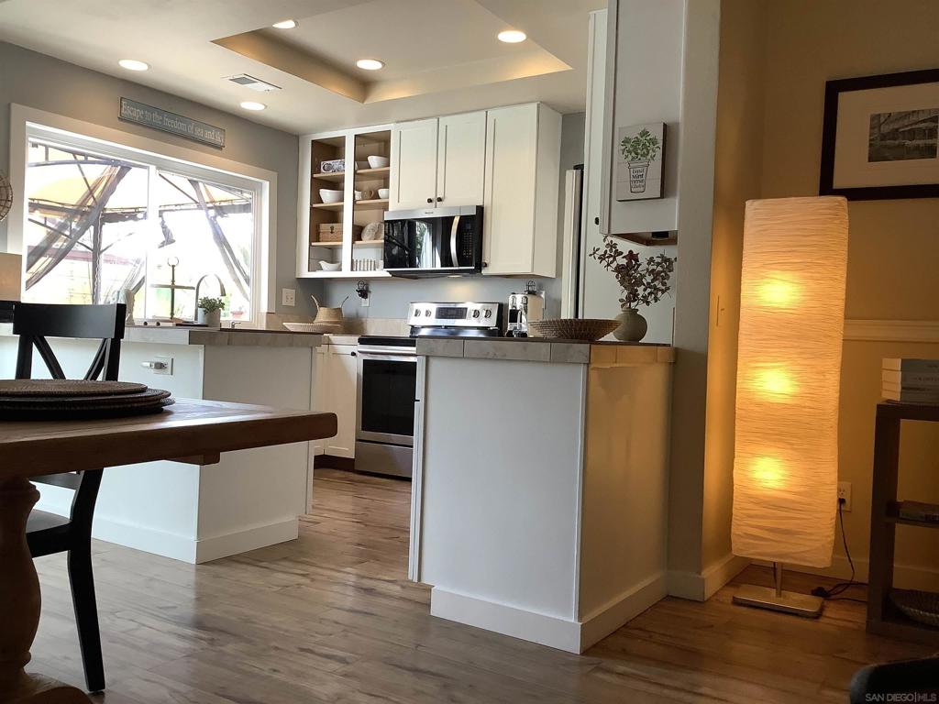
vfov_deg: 45.4
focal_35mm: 31
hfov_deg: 58.4
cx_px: 470
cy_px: 352
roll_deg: -1.5
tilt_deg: -1.1
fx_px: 841
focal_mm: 3.3
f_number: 2.4
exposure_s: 1/60
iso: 80
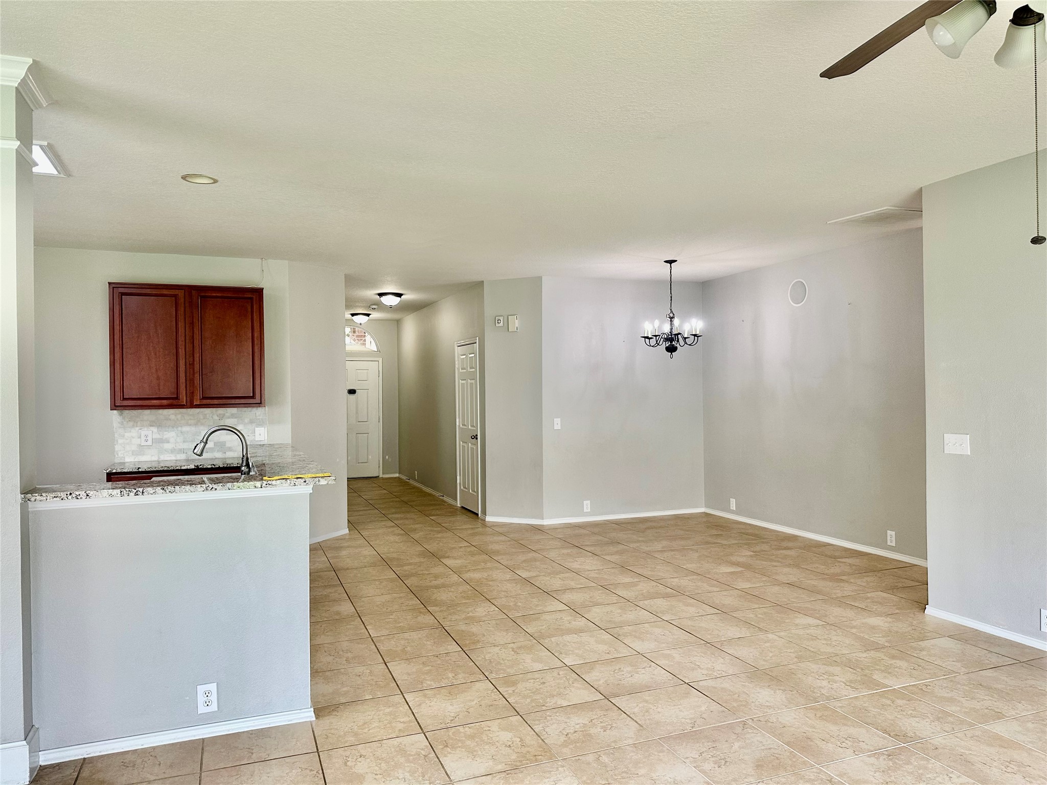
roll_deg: +0.7
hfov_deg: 71.6
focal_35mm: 24
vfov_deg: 56.8
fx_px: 726
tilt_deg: +0.7
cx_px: 524
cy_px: 392
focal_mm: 6.86
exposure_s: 1/120
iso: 125
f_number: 1.78
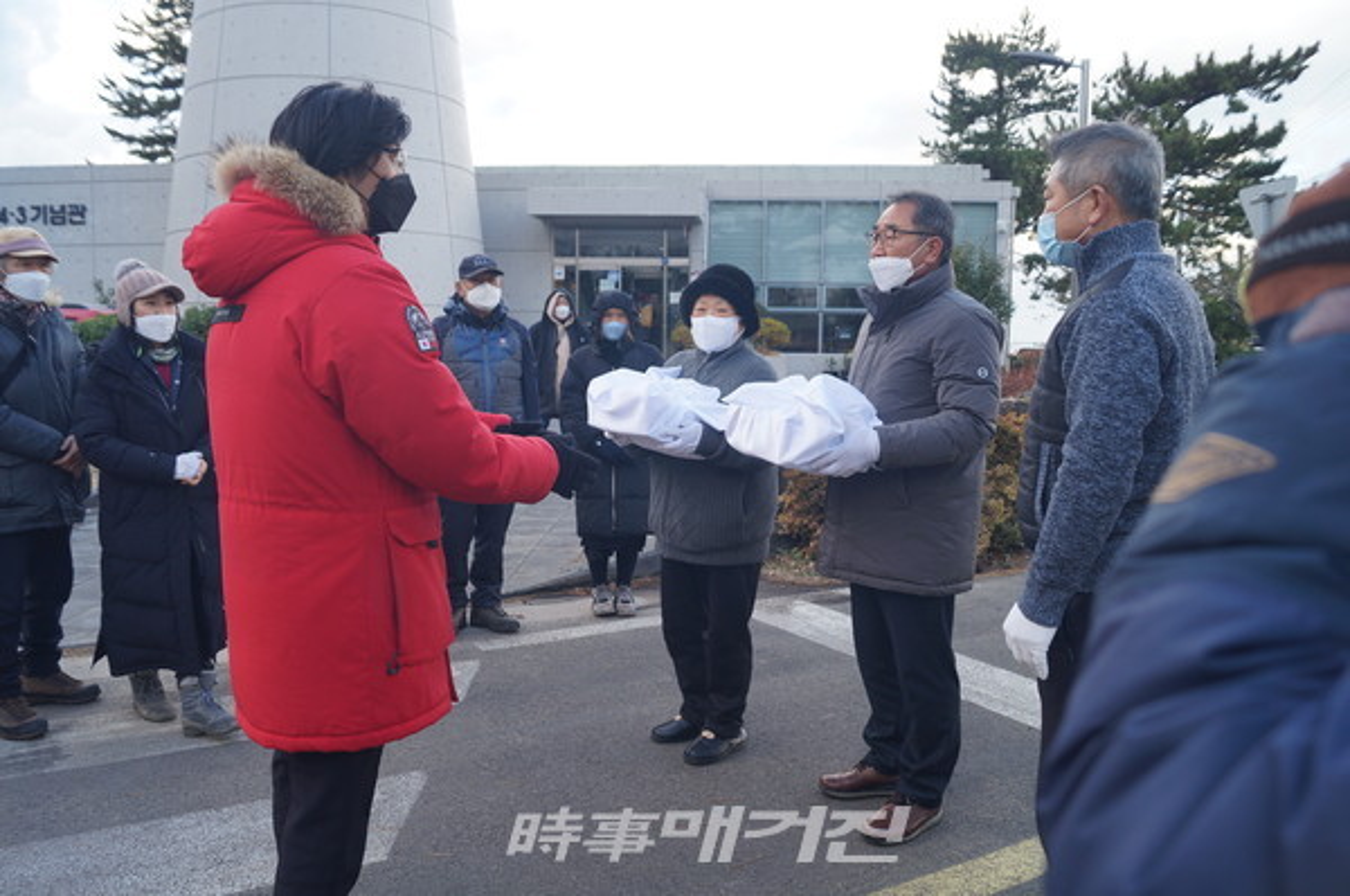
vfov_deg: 47.8
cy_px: 448
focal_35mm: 27
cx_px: 675
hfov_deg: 67.5
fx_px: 1011
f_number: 5
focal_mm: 18
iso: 100
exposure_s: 1/100
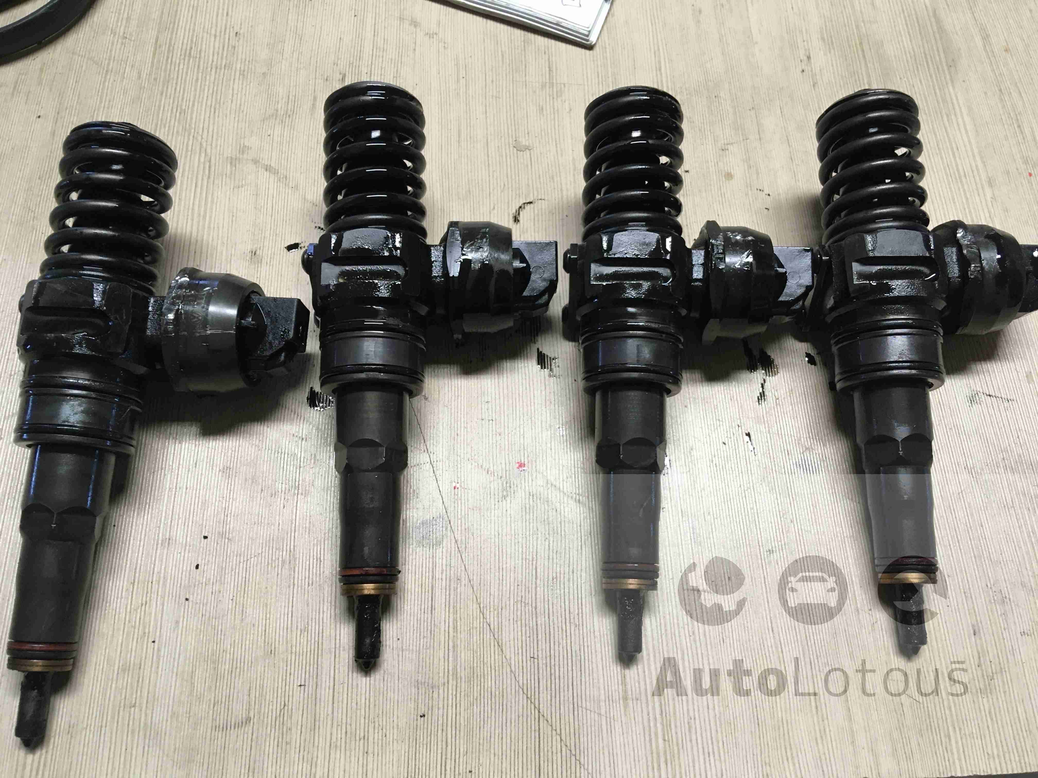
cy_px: 389
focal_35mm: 29
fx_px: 870
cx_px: 519
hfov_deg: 61.7
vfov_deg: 48.2
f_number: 2.2
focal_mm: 4.15
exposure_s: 1/33
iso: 125
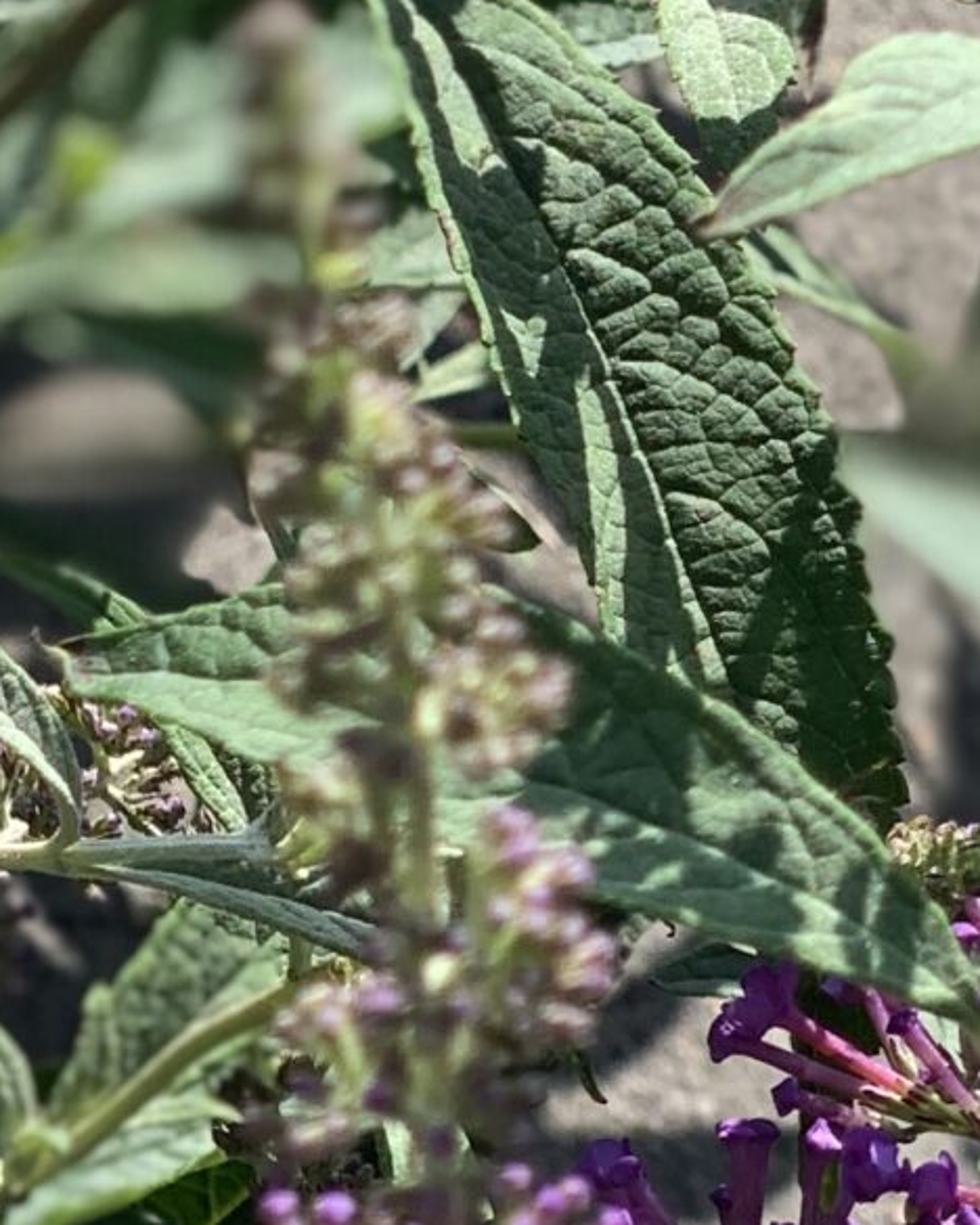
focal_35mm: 222
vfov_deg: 8.5
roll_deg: -21.1
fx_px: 8049
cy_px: -760
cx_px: -442
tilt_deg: -34.5
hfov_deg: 6.9
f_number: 2.4
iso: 16
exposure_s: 1/396
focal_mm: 6
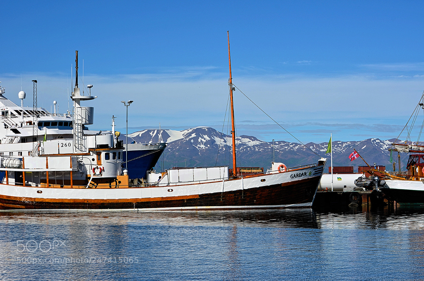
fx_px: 969
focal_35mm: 82
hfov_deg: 24.7
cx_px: 212
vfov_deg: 16.5
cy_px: 140
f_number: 10
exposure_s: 1/400
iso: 100
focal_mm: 55
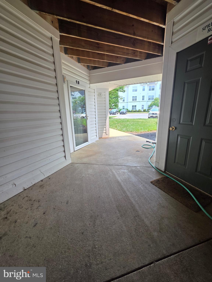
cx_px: 106
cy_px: 141
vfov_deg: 106.2
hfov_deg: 89.9
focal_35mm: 13
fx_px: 106
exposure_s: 1/120
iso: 32
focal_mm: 2.2
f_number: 1.9
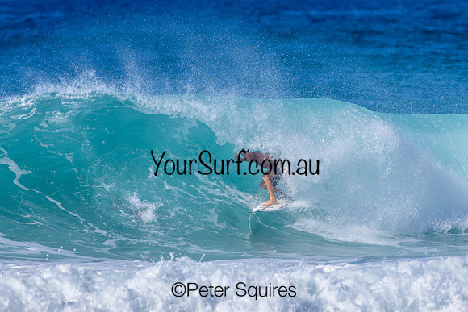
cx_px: 234
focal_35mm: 1000
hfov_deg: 2.1
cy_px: 156
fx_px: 13002
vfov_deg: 1.4
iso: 640
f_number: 11
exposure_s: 1/2000
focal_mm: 1000
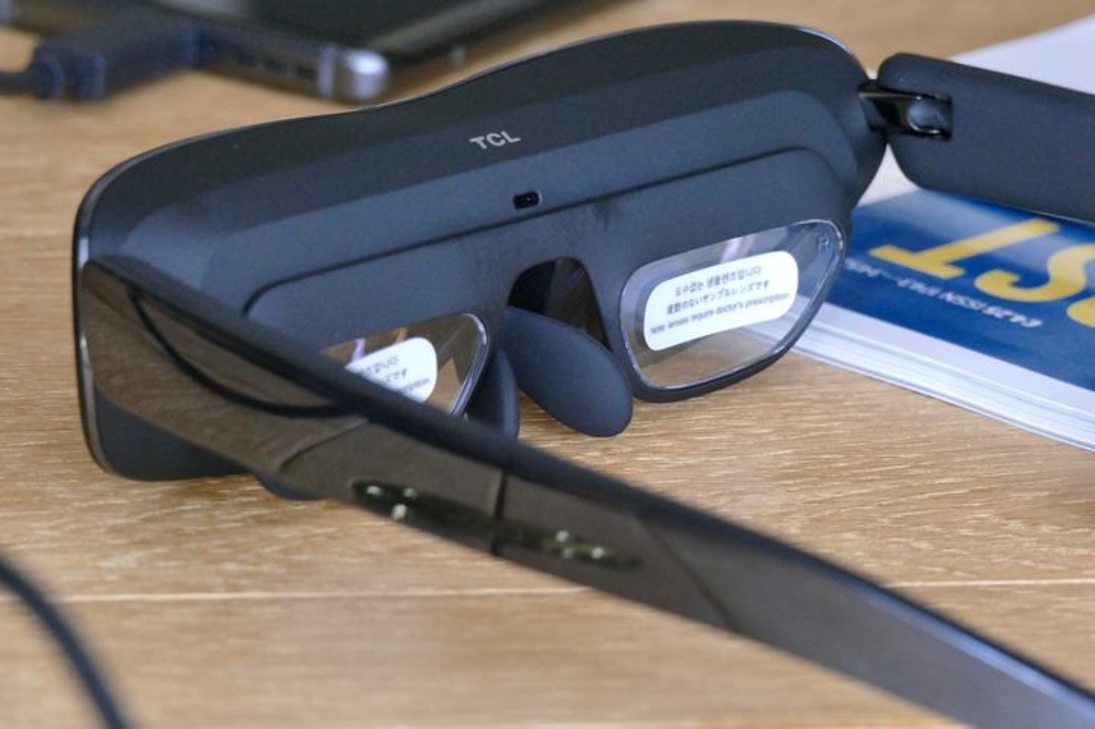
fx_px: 10973
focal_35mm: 361
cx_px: 548
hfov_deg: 5.7
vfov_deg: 3.8
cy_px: 364
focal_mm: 131.62
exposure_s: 1/40
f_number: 6.3
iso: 1600
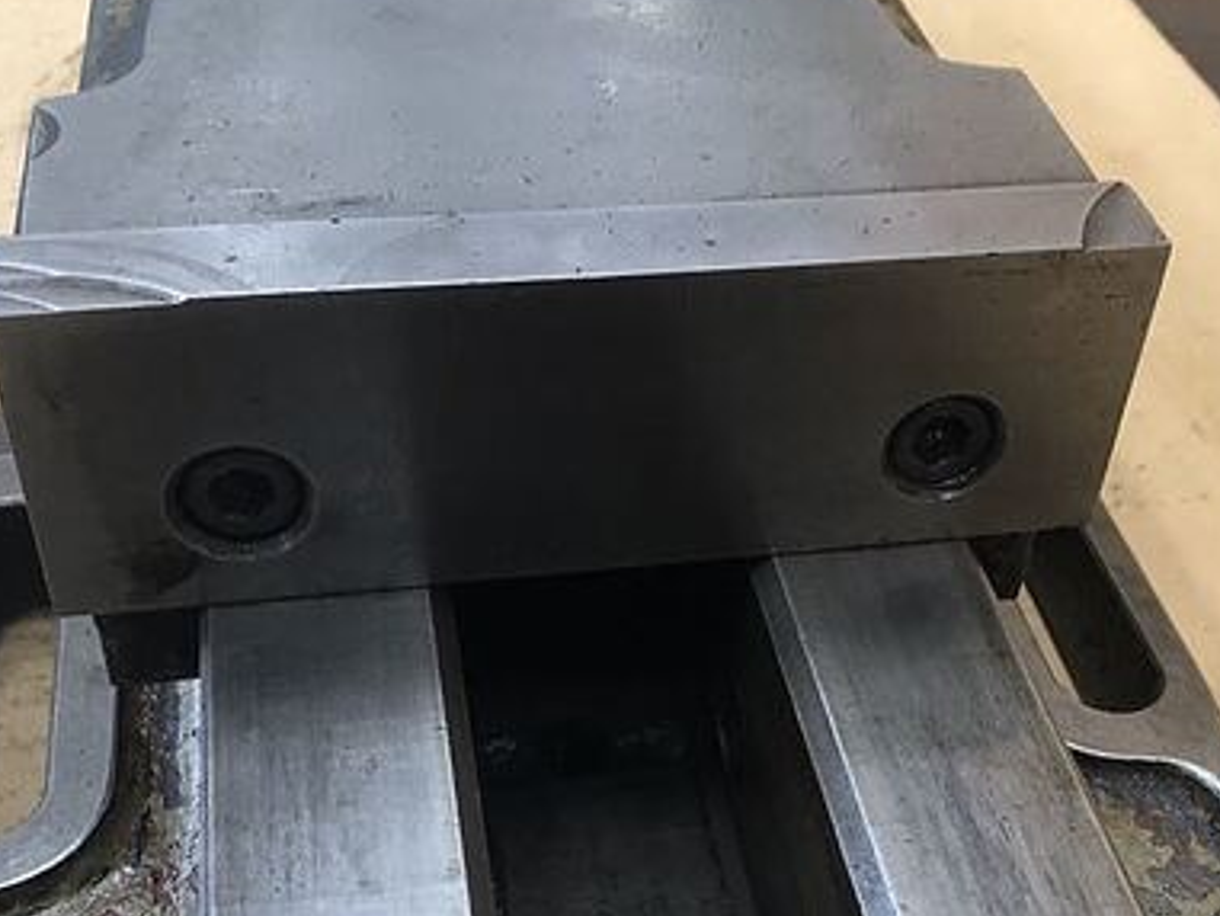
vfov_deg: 30.6
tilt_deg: -47.0
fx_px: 1657
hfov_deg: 40.3
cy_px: 618
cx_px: 695
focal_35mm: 47
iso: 64
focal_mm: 3.99
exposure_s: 1/15
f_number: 1.8
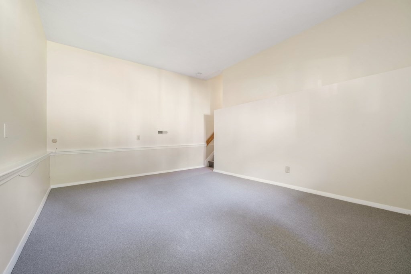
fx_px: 160
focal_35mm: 14
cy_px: 137
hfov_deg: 104.2
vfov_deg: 81.2
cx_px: 206
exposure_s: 10
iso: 250
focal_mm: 14
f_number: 8
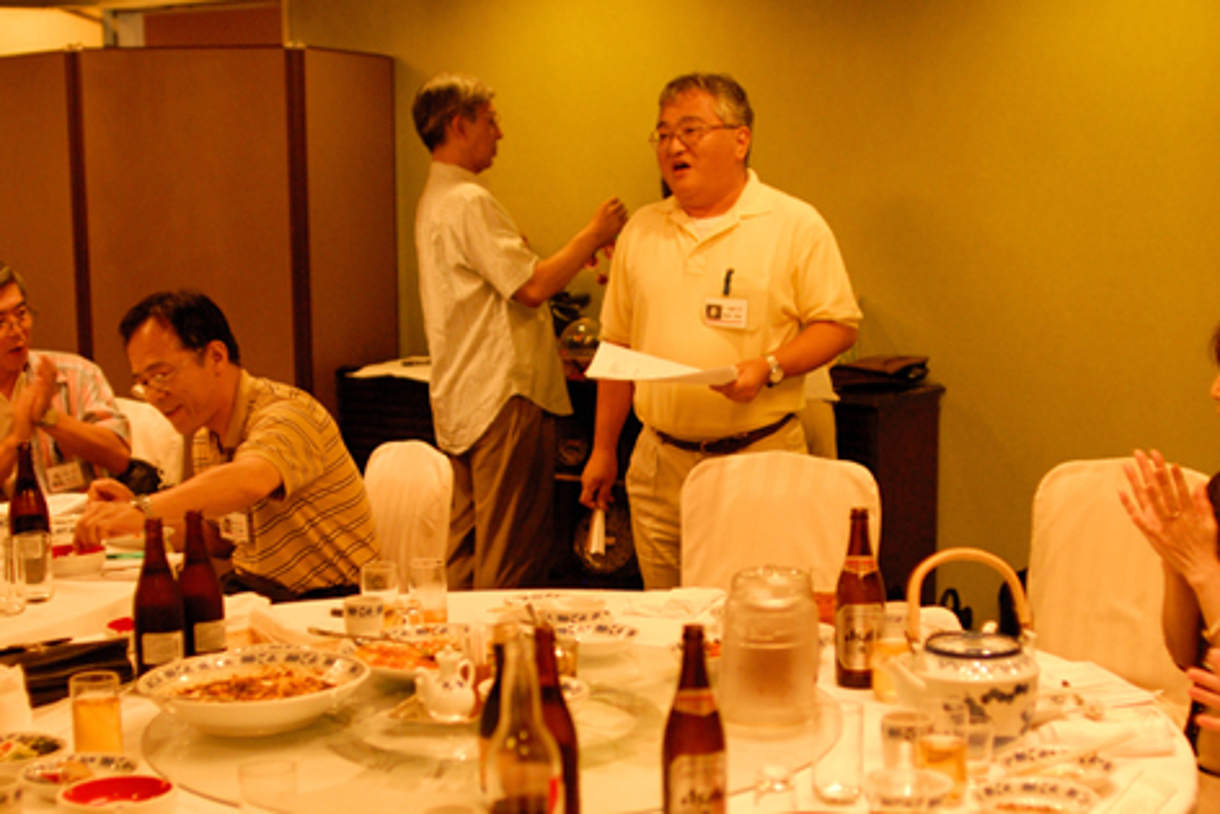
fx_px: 1932
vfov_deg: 23.7
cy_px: 539
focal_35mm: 57
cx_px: 646
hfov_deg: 35.0
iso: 800
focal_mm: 28
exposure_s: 1/125
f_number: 2
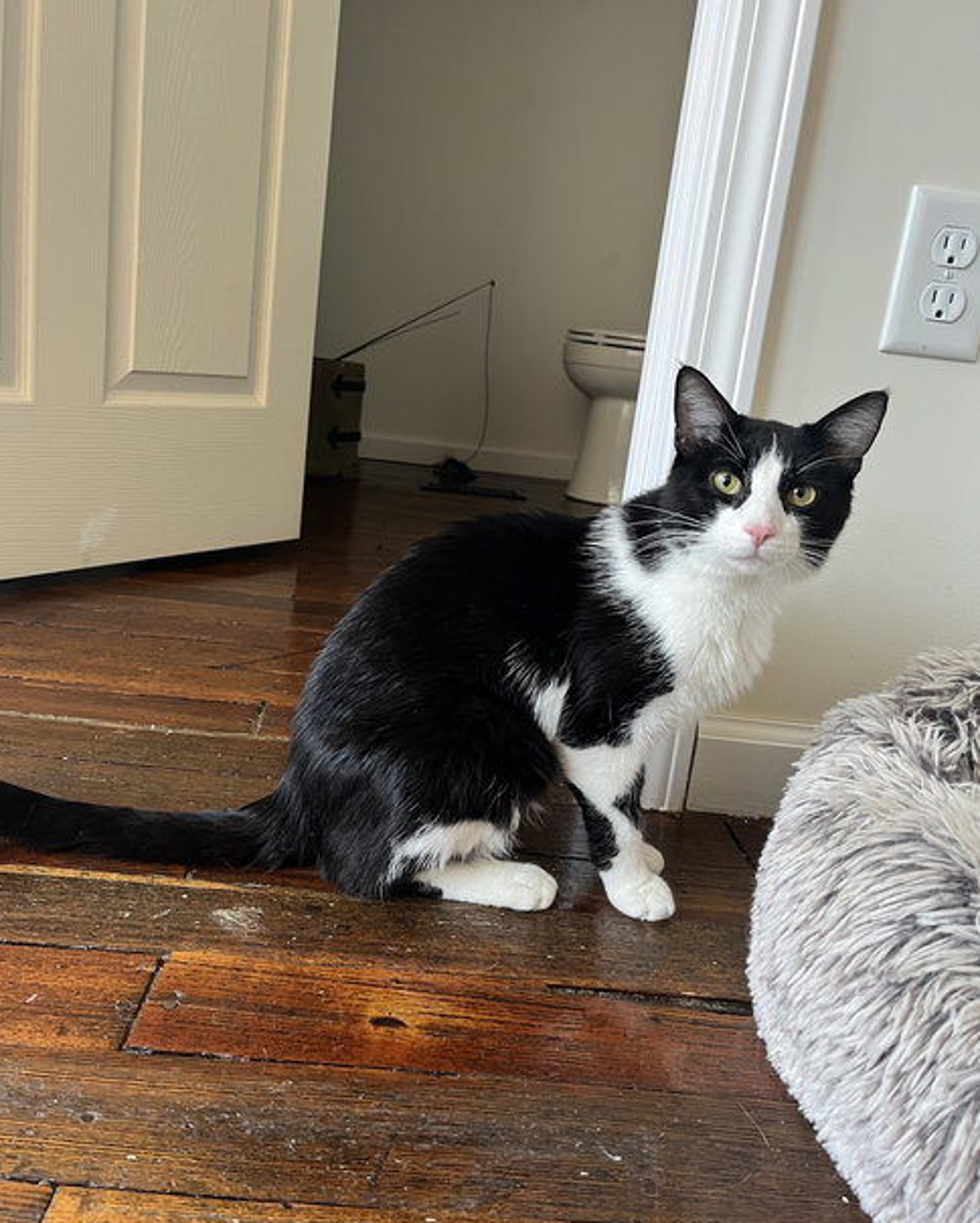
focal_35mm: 28
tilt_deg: -12.9
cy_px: 578
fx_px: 1014
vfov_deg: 62.1
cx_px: 478
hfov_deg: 51.6
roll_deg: -6.7
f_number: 1.6
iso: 160
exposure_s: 1/60
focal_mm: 5.1
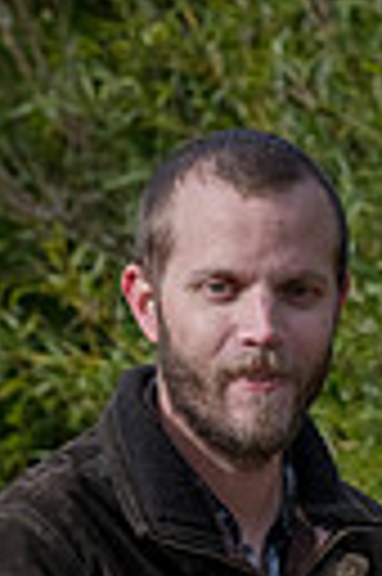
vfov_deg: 5.2
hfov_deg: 3.5
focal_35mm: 393
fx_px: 6272
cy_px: 778
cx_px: 490
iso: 400
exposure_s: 1/1000
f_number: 8
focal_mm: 112
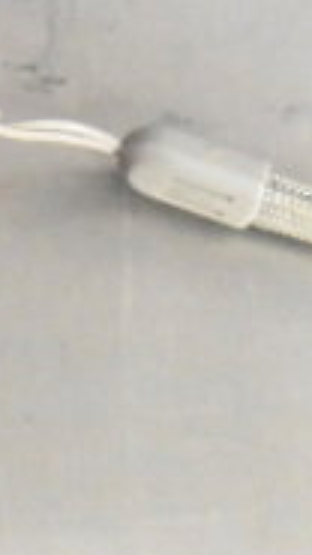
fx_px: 4190
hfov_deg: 4.2
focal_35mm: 285
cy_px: 104
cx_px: -513
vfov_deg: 7.6
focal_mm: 55
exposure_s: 1/50
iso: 25600
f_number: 5.6
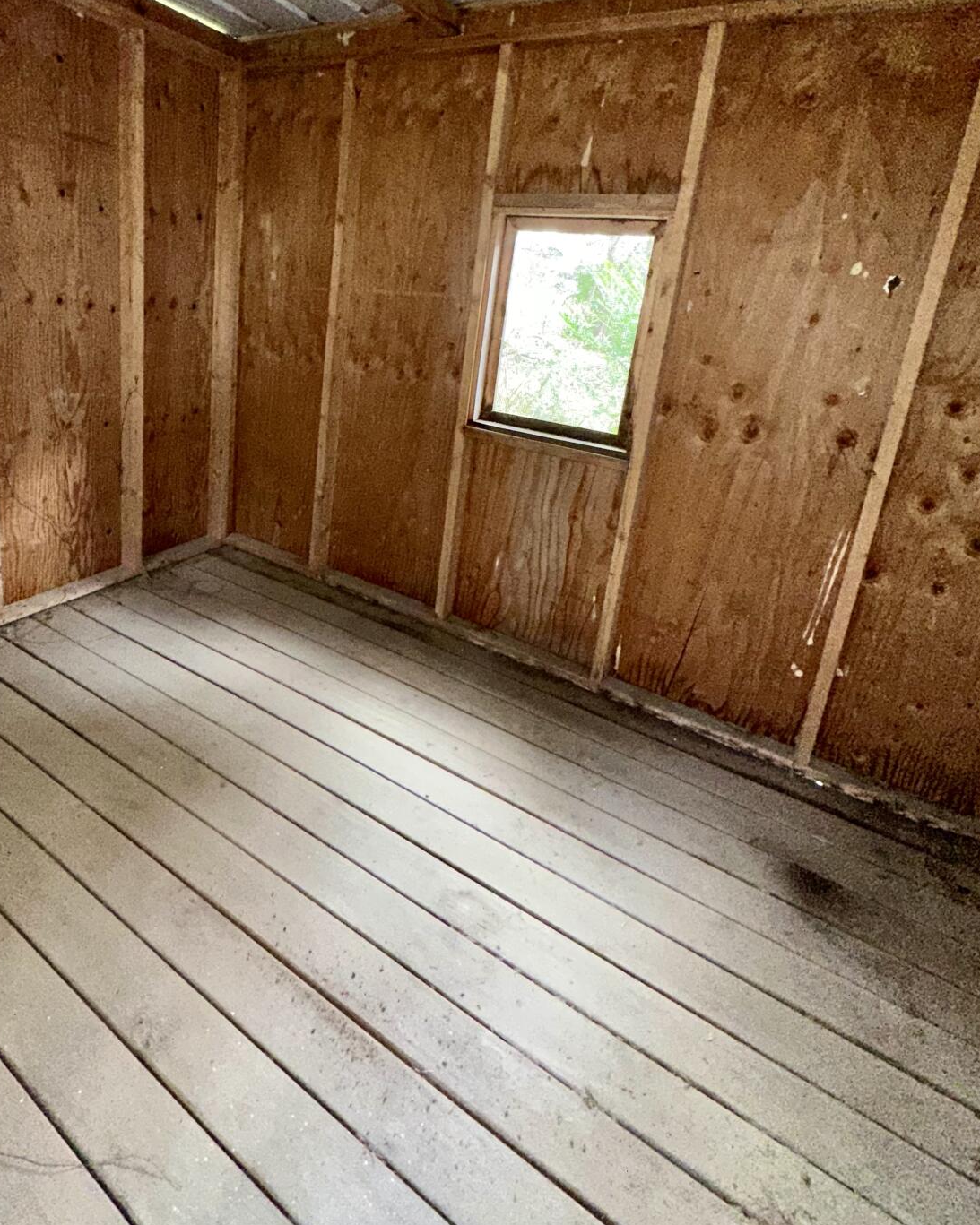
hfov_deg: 66.7
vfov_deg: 79.3
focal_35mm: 20
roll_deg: -4.5
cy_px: 478
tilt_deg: -14.4
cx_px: 346
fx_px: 725
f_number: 2.2
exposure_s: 1/59
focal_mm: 2.22
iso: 800
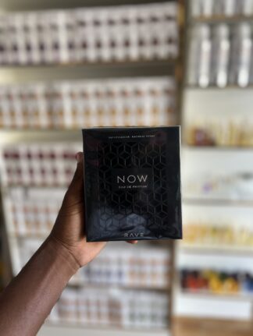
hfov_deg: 53.1
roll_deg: +0.9
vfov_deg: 67.3
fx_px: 253
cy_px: 168
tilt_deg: -13.5
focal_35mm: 26
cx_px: 126
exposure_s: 1/100
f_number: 1.5
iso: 40
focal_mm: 5.7
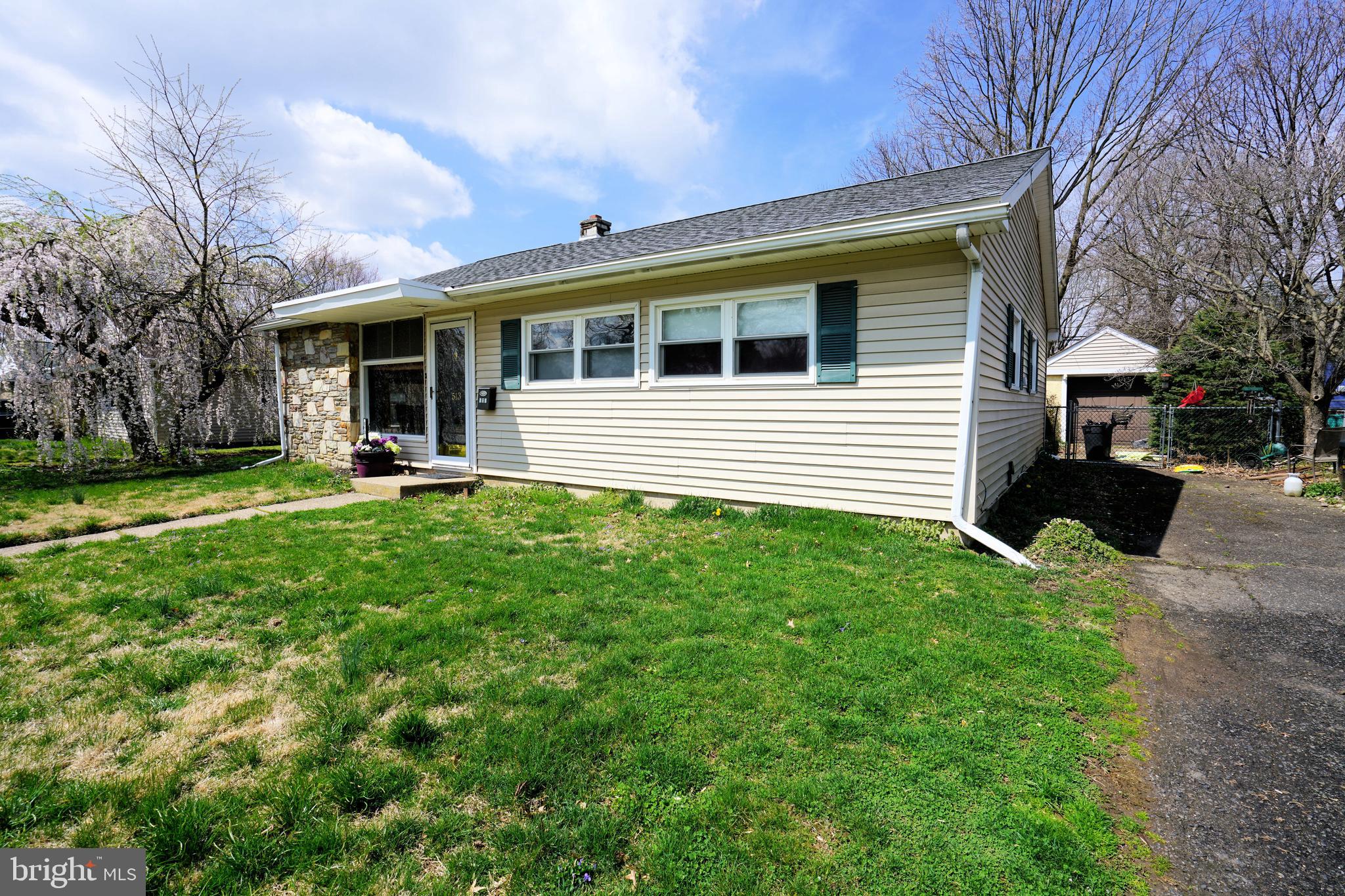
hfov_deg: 96.7
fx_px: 598
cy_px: 448
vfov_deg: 73.8
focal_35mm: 16
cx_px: 672
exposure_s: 1/100
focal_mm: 16
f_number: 14
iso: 100
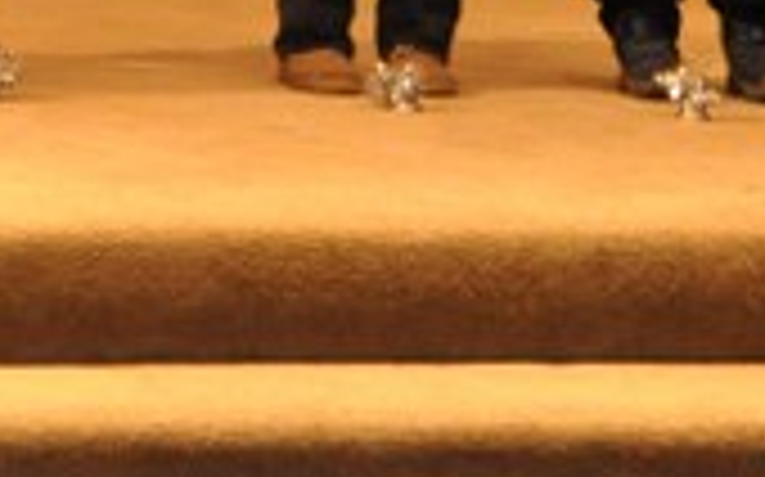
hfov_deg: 6.4
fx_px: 6501
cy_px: -909
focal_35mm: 312
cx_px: -1053
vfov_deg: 4.1
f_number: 4.2
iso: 1600
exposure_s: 1/60
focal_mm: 34
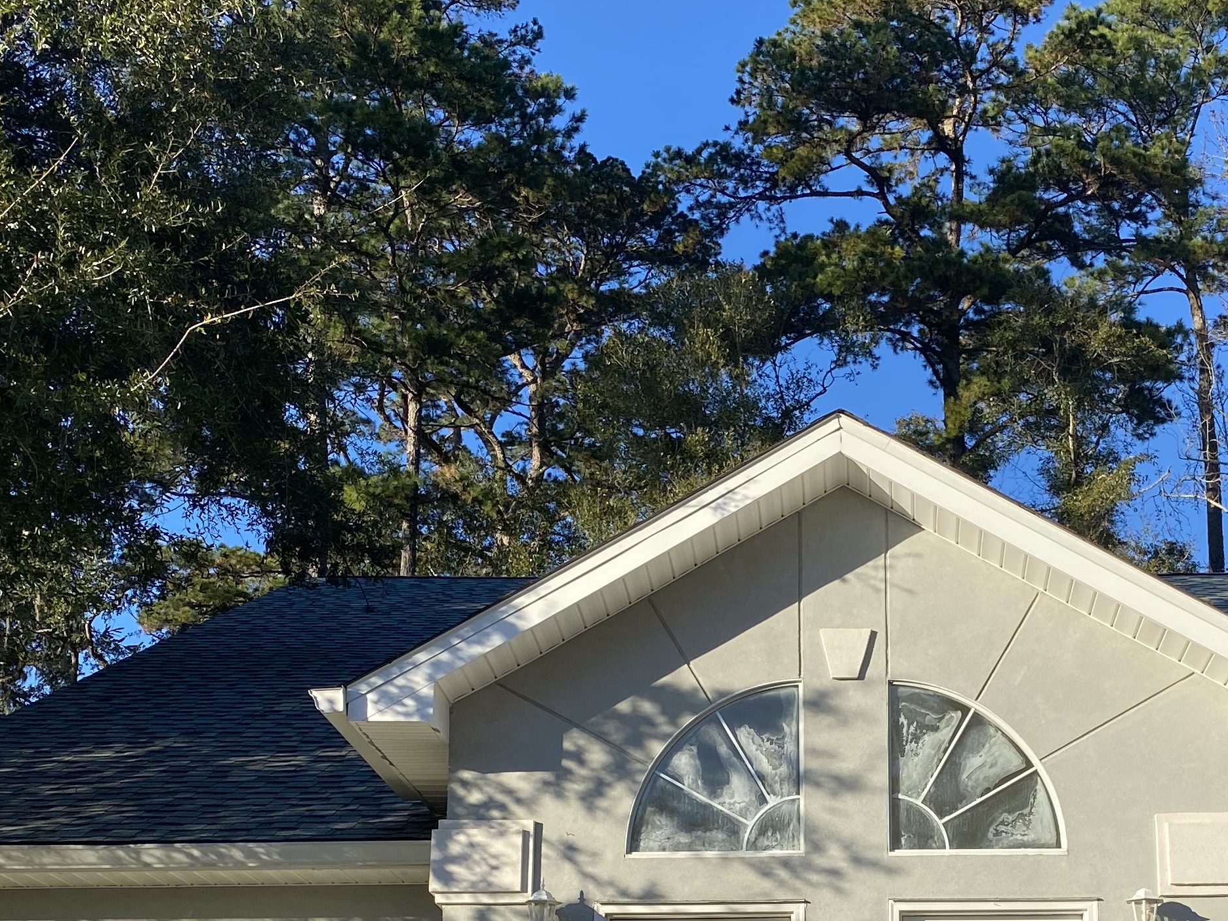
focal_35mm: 56
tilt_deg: +12.7
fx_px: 1987
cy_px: 853
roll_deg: +1.3
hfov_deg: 33.9
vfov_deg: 25.2
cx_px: 870
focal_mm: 4.25
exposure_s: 1/1927
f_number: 1.8
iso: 32
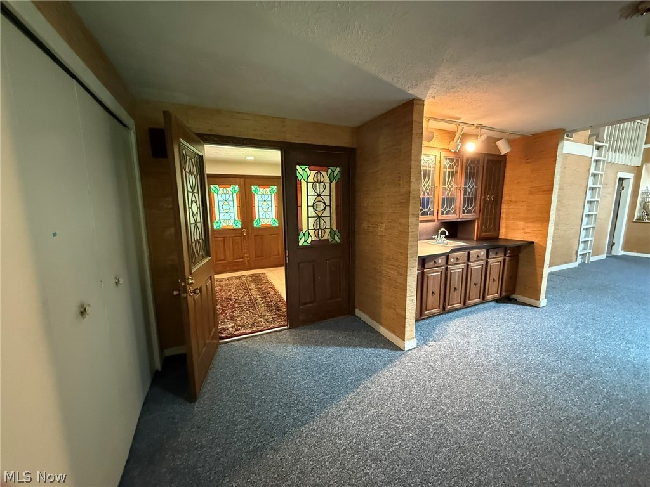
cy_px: 244
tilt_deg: -8.5
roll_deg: +0.9
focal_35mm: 14
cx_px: 325
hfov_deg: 102.1
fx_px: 263
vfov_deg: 85.7
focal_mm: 2.22
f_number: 2.2
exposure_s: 1/40
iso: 1000
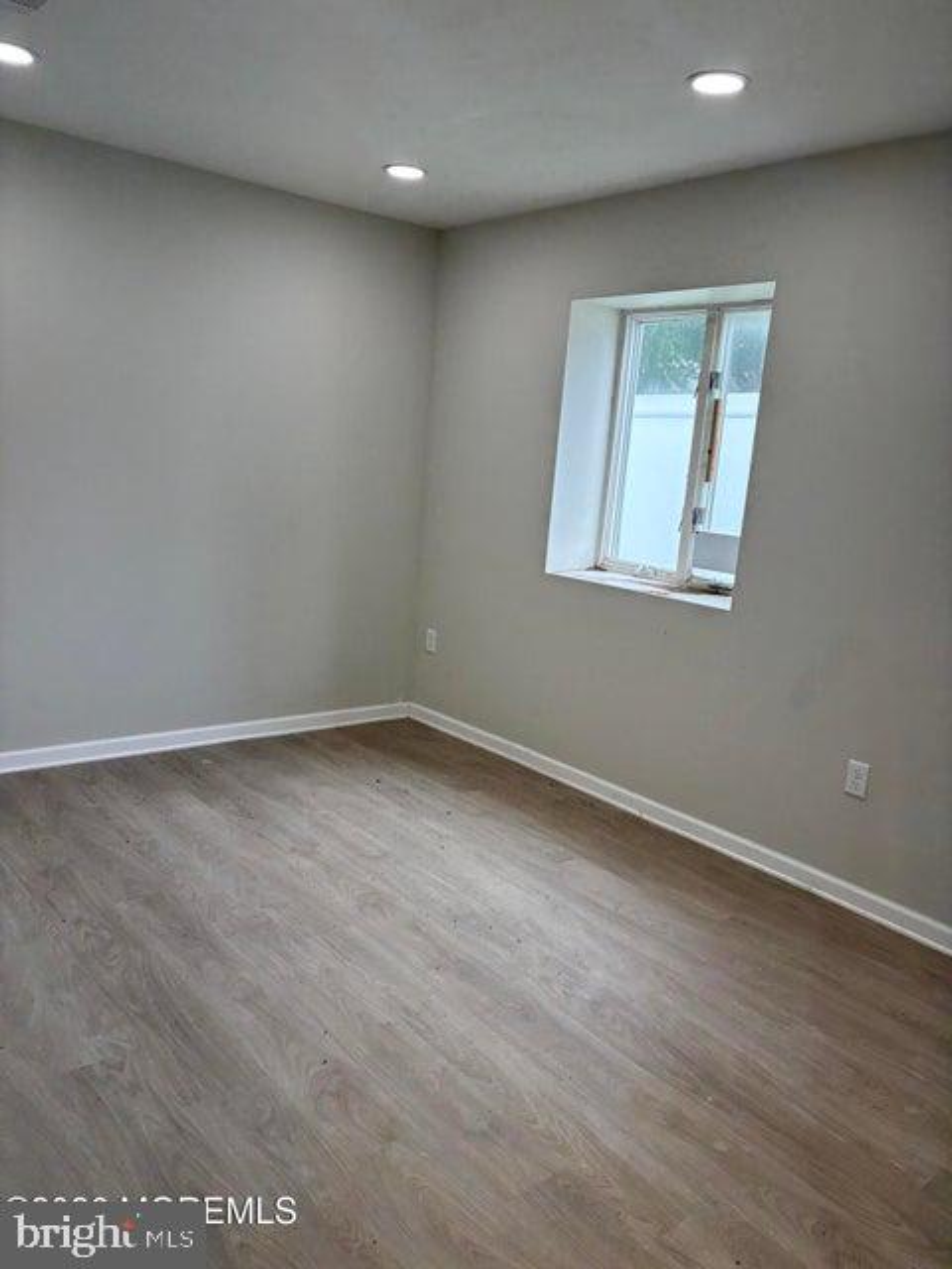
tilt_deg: -11.2
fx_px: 953
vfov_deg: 67.3
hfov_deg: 53.1
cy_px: 634
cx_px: 476
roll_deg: -4.7
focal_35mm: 26
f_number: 1.6
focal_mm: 5.96
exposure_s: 1/120
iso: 64
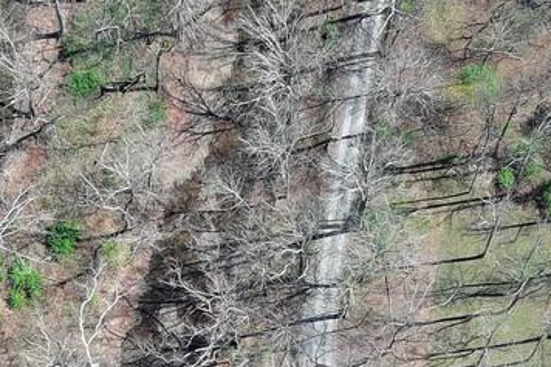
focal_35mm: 167
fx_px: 2555
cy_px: 360
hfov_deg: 12.3
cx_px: 296
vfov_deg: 8.2
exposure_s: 1/561
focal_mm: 10.57
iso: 100
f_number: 2.8
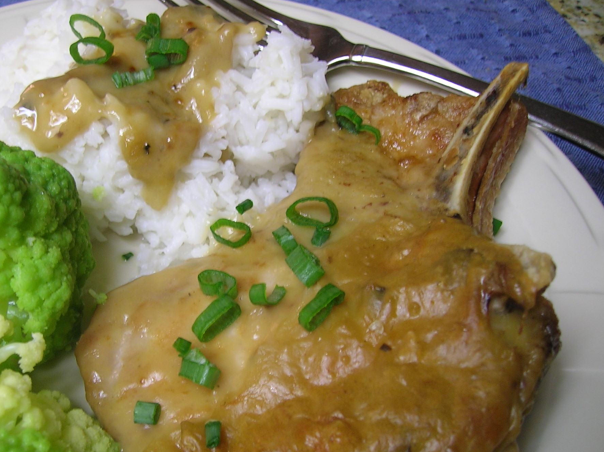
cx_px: 215
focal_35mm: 44
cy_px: 275
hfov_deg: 42.5
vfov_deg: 32.7
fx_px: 767
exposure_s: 1/7.6
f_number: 2.9
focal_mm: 5.7
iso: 50
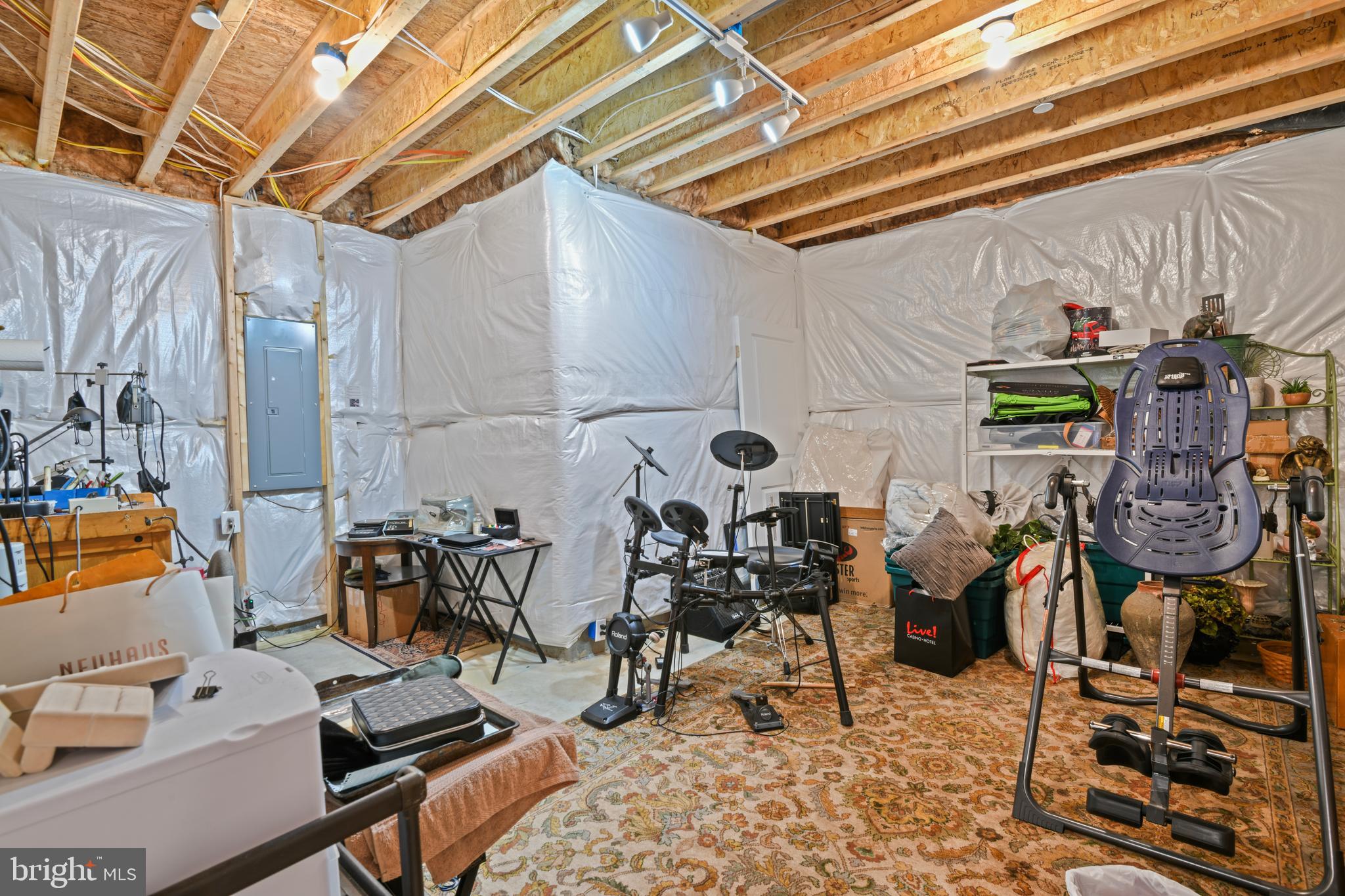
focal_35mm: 16
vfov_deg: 73.7
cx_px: 672
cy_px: 448
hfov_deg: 96.7
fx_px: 598
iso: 100
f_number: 14
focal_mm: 16
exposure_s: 10
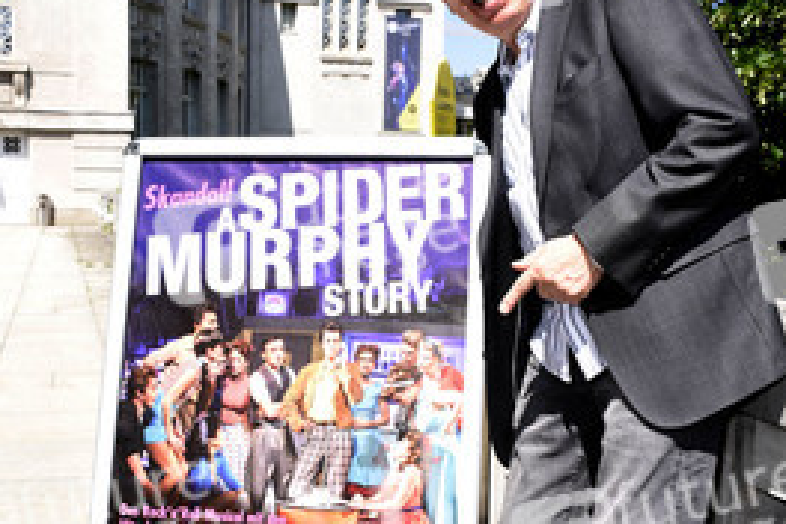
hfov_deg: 39.6
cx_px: 393
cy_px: 384
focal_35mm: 50
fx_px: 1092
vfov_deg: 26.7
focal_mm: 22
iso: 100
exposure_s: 1/160
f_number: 6.3
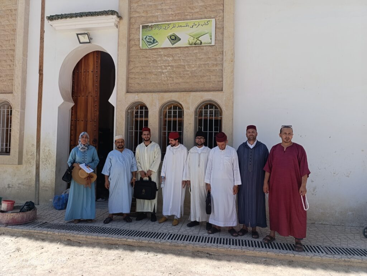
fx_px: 244
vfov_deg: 59.0
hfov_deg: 73.8
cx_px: 184
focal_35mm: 23
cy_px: 138
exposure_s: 1/629
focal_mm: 6.14
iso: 50
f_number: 1.6
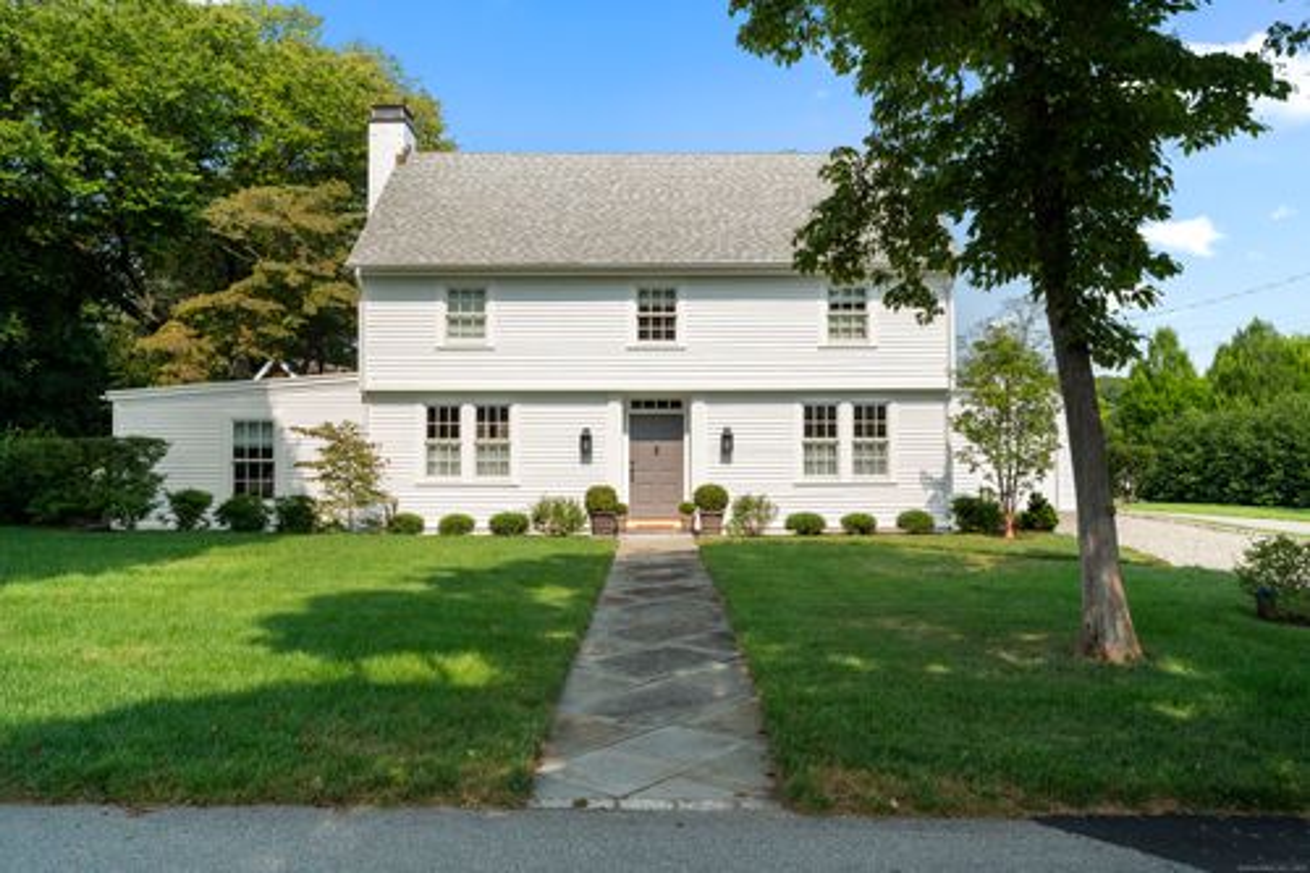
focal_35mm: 28
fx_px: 1018
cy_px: 436
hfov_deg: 65.5
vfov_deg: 46.4
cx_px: 655
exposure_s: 1/2500
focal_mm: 28
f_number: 7.1
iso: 1600
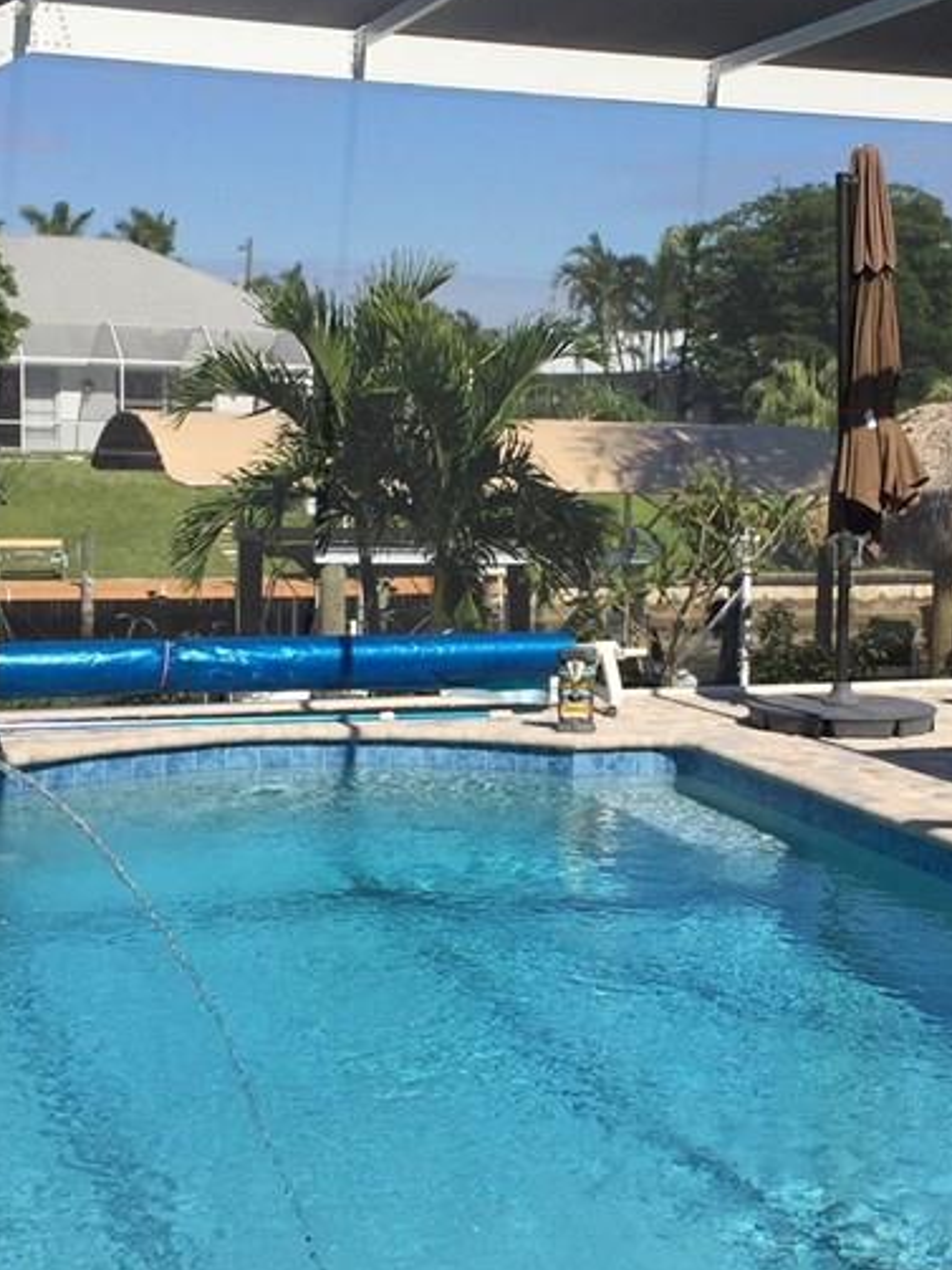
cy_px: 649
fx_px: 2164
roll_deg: -1.2
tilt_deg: -5.5
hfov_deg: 24.7
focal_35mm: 59
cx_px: 636
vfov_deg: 32.7
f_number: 2.2
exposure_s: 1/1721
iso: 32
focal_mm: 4.15
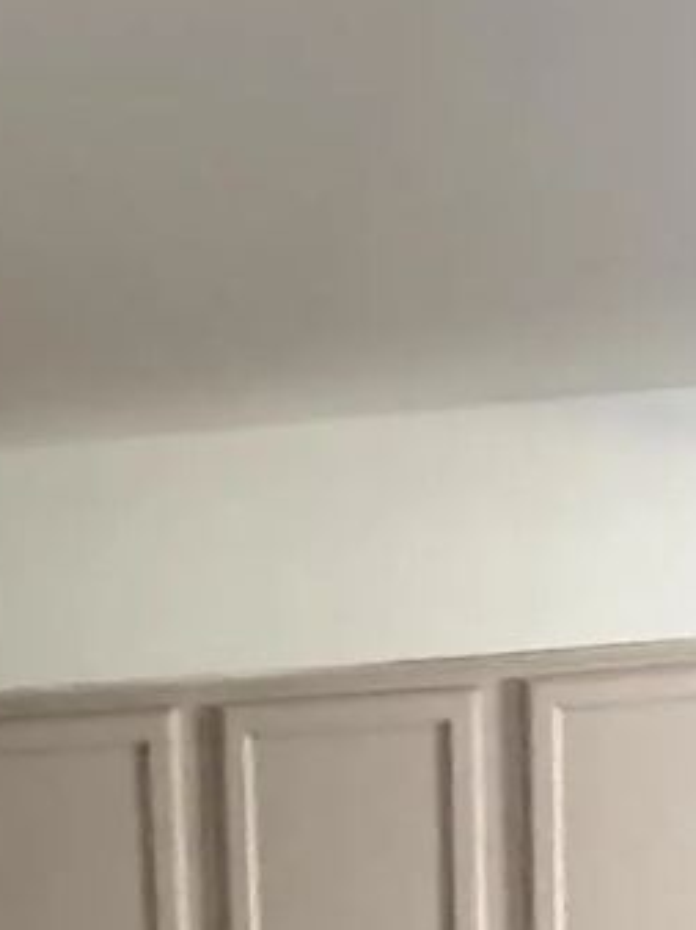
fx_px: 2604
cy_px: 1495
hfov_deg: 15.2
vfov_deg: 17.6
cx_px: 179
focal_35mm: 97
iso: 800
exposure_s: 1/40
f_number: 1.78
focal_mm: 6.76
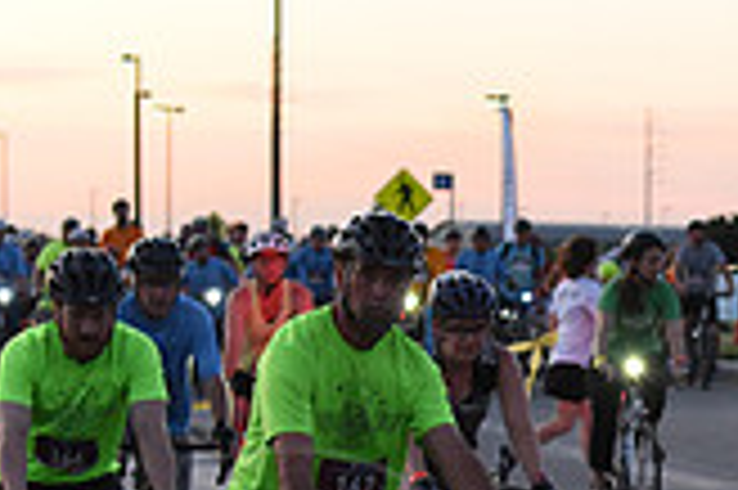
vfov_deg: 7.6
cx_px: 1084
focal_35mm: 177
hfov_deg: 11.2
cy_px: 650
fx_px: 3625
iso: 2500
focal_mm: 50
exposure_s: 1/400
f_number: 2.8
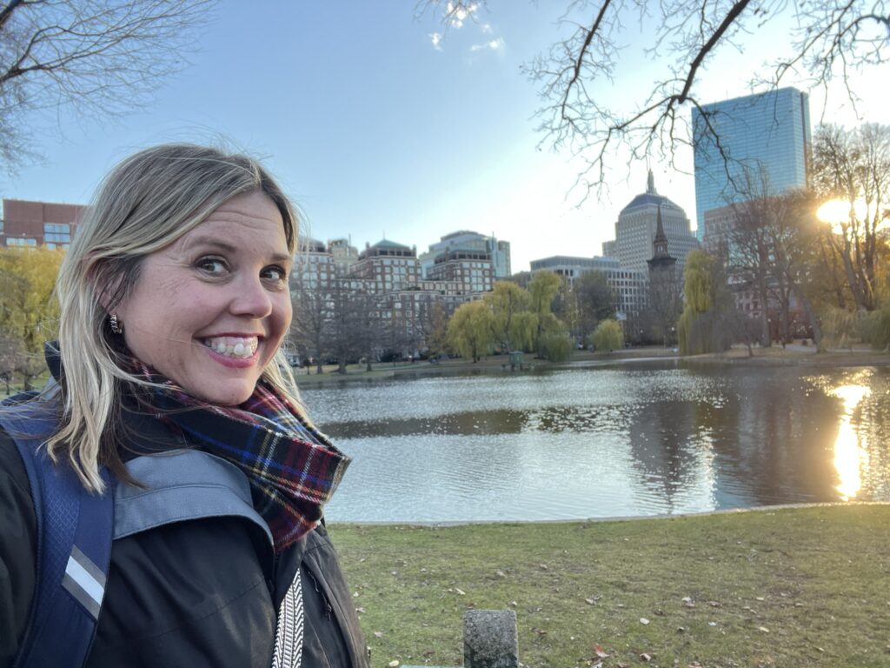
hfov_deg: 73.9
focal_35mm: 23
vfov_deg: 58.9
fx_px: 591
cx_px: 445
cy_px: 334
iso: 50
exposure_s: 1/121
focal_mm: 2.71
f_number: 2.2
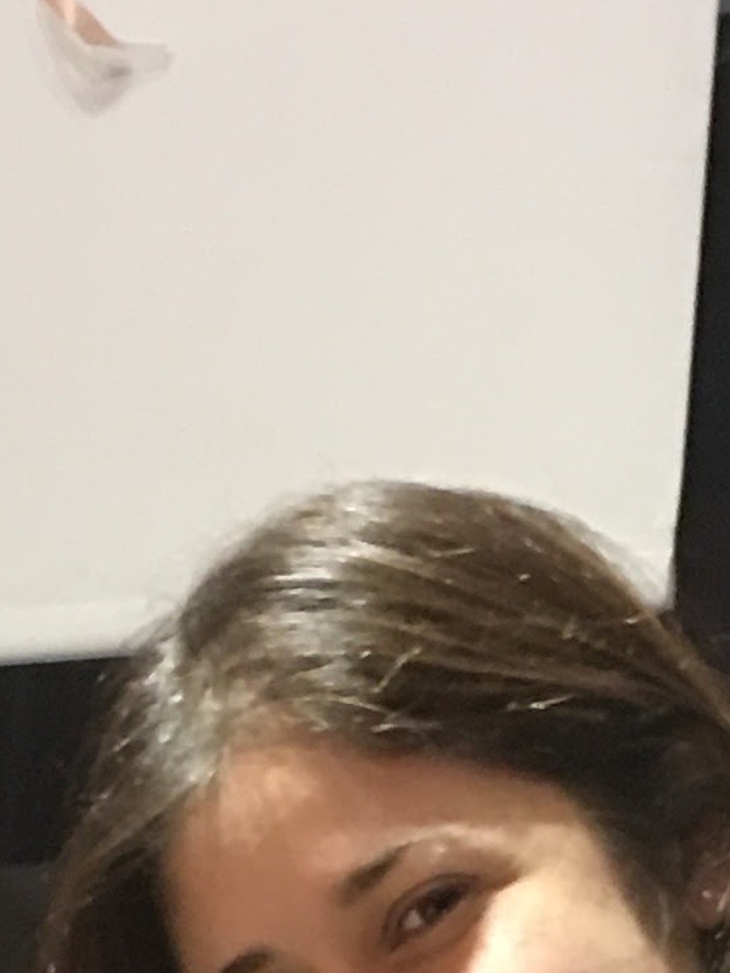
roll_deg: -6.2
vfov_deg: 11.7
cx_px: 4
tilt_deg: +7.4
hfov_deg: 9.4
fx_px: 4413
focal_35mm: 157
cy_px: 1738
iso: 100
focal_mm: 4.15
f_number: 2.2
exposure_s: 1/4
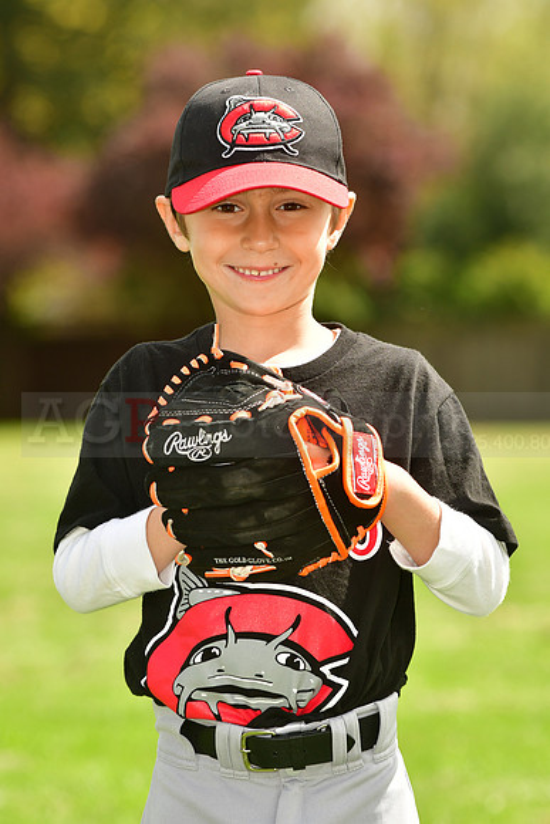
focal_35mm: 255
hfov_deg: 5.4
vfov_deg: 8.1
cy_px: 412
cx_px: 275
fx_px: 5840
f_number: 5
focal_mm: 170
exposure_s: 1/640
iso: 200
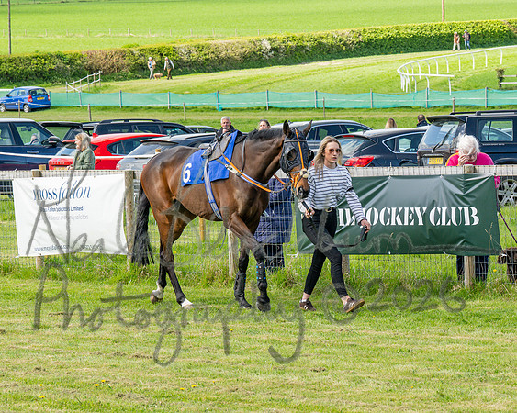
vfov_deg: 8.7
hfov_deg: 10.8
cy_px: 186
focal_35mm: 178
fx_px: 2724
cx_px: 210
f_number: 8
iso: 200
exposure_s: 1/250
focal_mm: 89
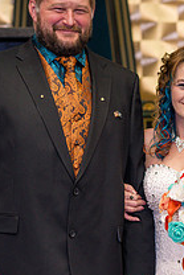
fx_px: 1408
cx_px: 128
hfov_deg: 7.5
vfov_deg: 11.2
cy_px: 190
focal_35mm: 184
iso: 800
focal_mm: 85
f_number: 3.2
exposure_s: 1/160
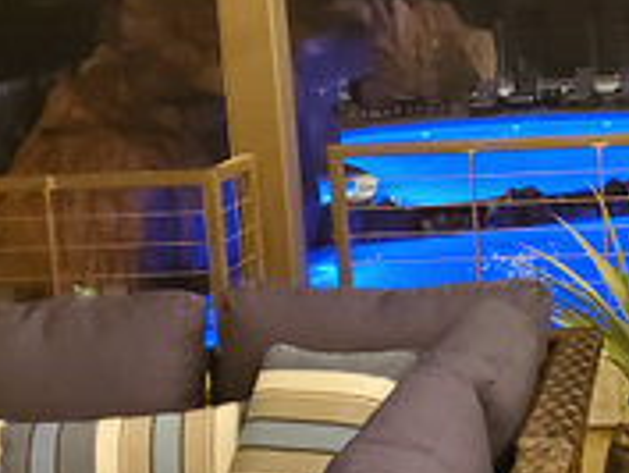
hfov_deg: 20.5
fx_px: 1709
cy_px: 238
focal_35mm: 94
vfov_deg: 15.7
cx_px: 554
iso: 500
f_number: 1.5
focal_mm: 4.3
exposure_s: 1/39
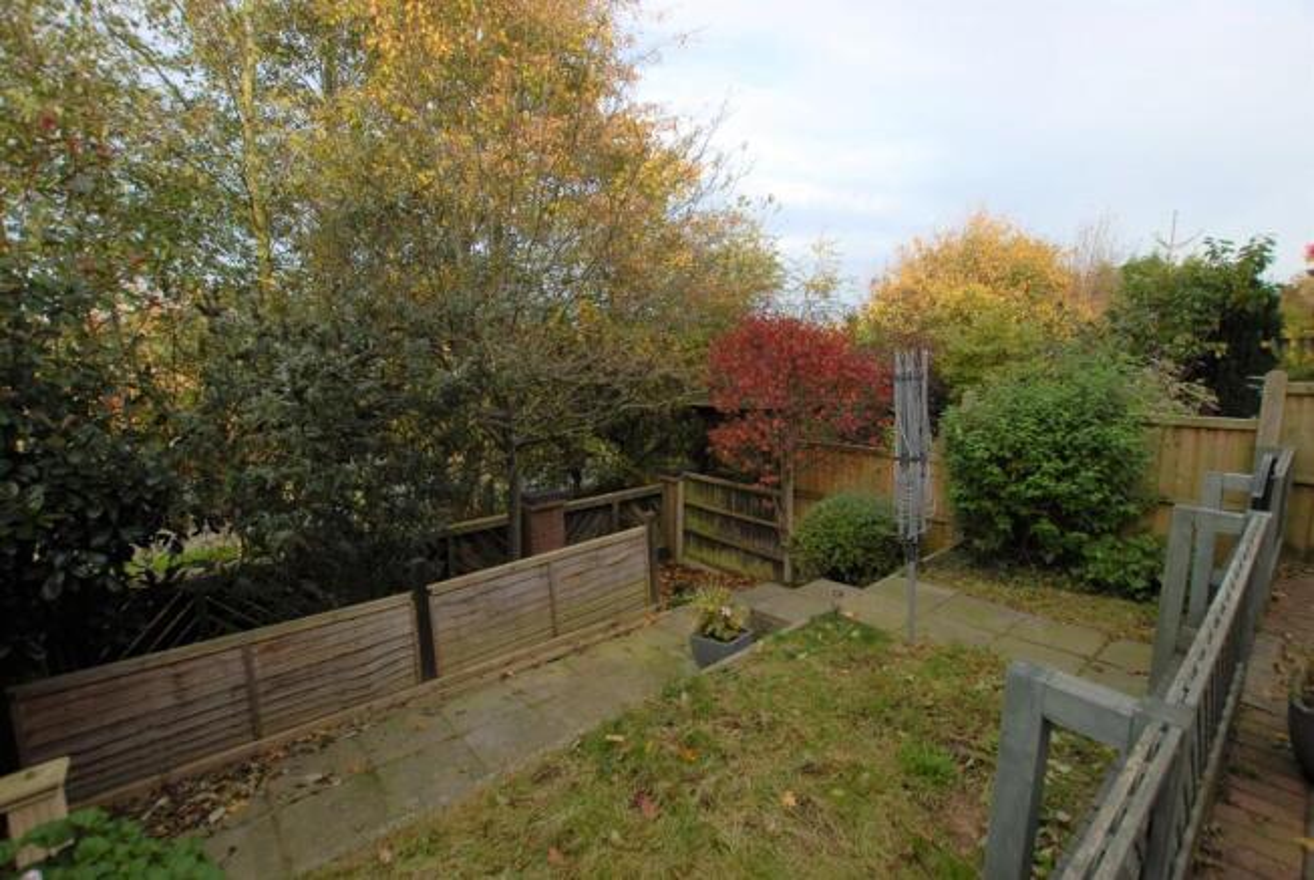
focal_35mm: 15
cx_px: 657
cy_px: 440
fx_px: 548
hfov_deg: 100.3
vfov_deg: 77.5
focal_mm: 10
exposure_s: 1/100
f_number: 5
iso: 100
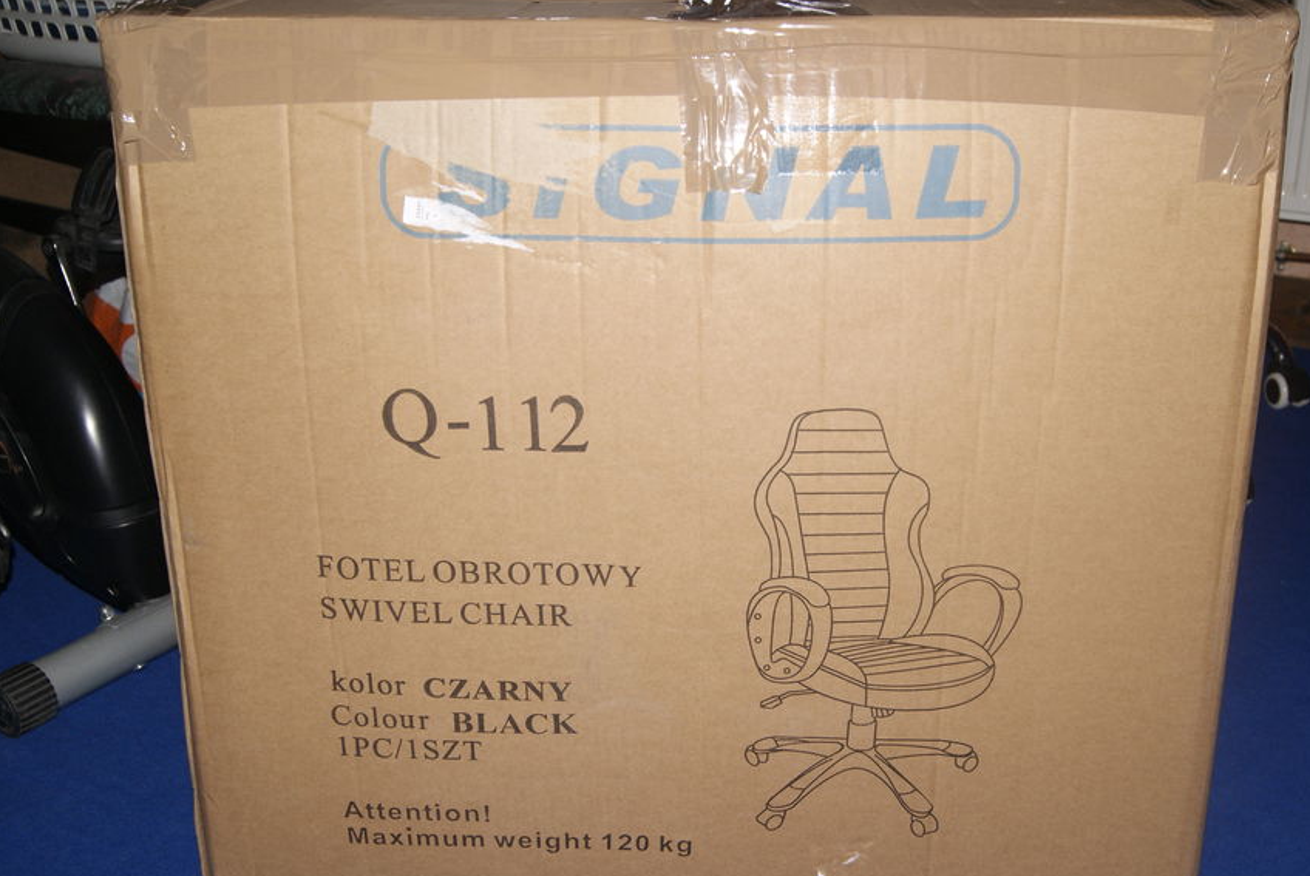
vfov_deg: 29.3
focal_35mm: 46
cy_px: 501
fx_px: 1675
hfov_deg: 42.7
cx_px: 718
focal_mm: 26
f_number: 5.6
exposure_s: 1/60
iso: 400
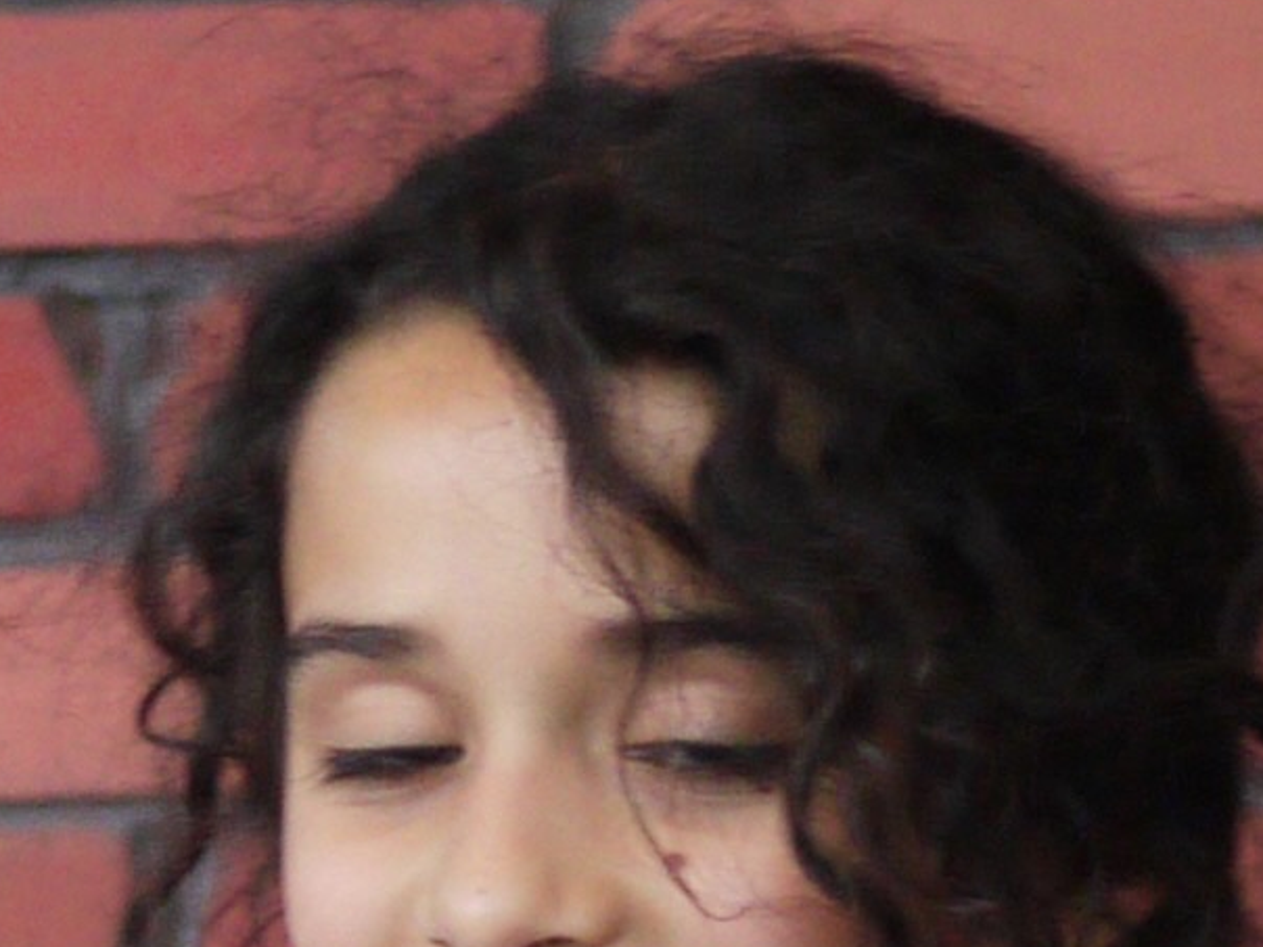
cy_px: 665
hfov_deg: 7.3
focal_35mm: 265
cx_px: -770
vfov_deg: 5.6
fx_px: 9669
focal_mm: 20
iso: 640
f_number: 1.7
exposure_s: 1/125
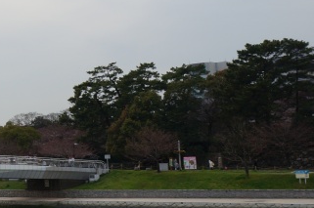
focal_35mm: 84
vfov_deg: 16.2
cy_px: 107
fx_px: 732
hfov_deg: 21.1
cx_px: -136
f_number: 11
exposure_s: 1/100
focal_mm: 18
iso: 200
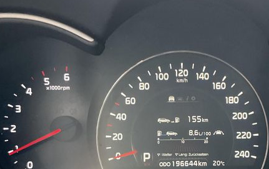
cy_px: 130
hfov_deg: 35.2
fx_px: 418
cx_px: 184
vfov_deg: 22.5
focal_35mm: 57
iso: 125
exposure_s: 1/60
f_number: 1.8
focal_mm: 3
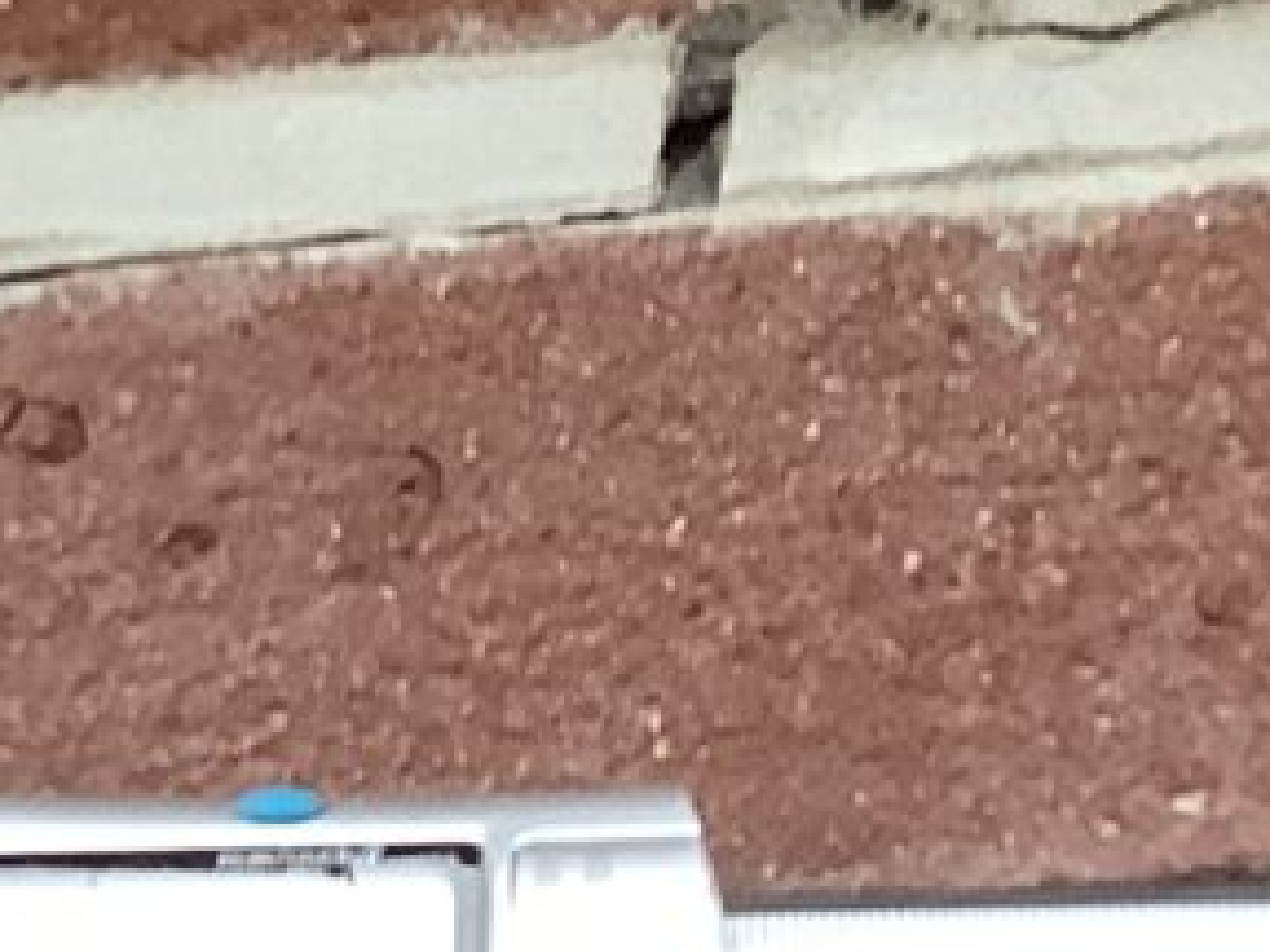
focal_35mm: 172
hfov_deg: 11.4
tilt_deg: +6.3
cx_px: -44
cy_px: 357
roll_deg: +3.2
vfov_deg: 8.6
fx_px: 6310
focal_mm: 3.3
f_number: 2.4
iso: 160
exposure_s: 1/50
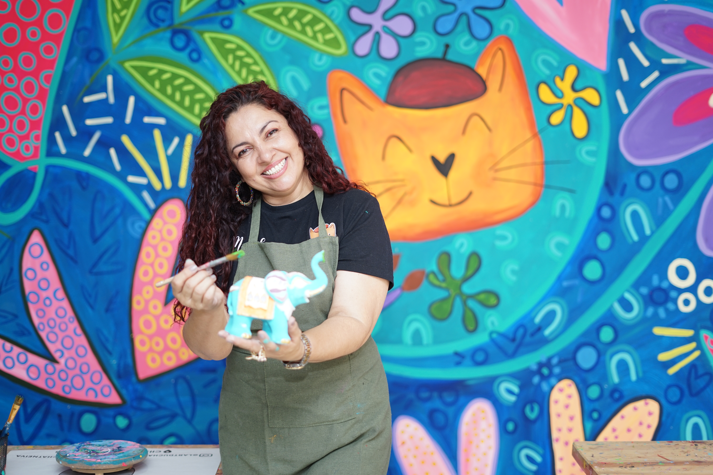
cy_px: 238
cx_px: 356
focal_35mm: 50
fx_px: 990
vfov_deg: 27.0
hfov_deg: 39.6
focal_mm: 50
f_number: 1.8
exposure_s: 1/125
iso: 250
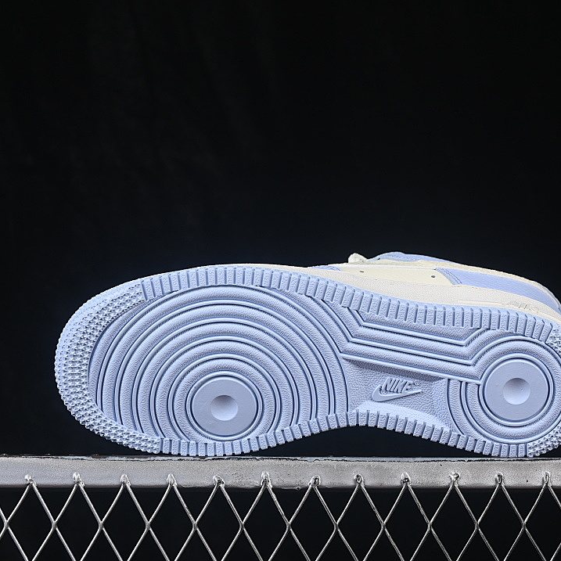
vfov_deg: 18.1
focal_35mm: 96
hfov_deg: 18.1
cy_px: 281
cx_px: 334
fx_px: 1760
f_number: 8
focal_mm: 50
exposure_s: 1/80
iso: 160
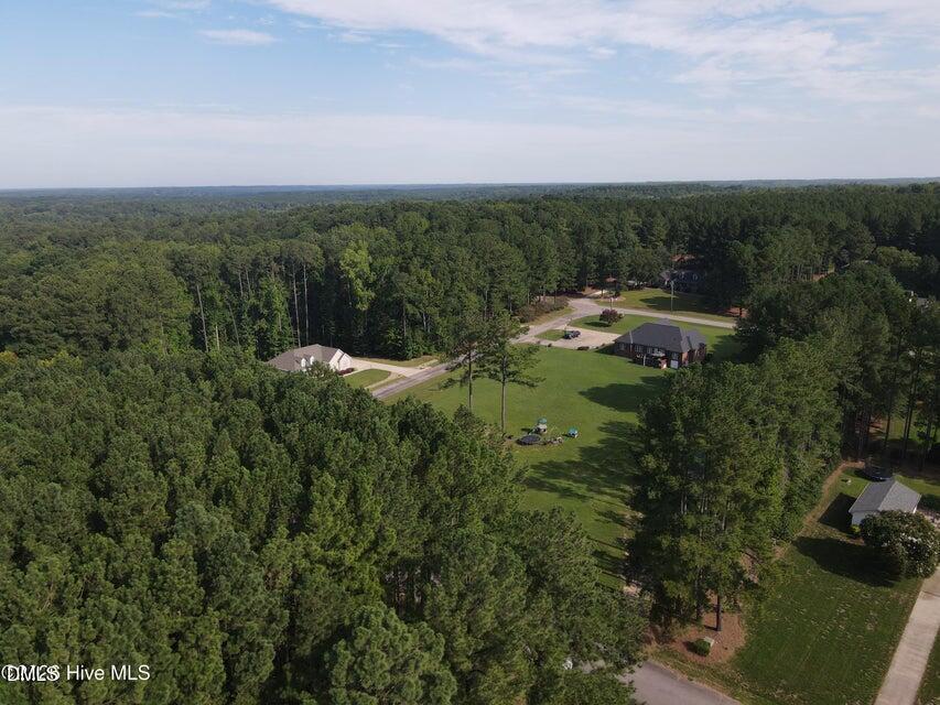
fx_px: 652
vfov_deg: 56.8
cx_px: 470
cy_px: 352
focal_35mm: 24
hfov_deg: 71.6
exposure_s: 1/500
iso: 100
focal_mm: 4.5
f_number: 2.8
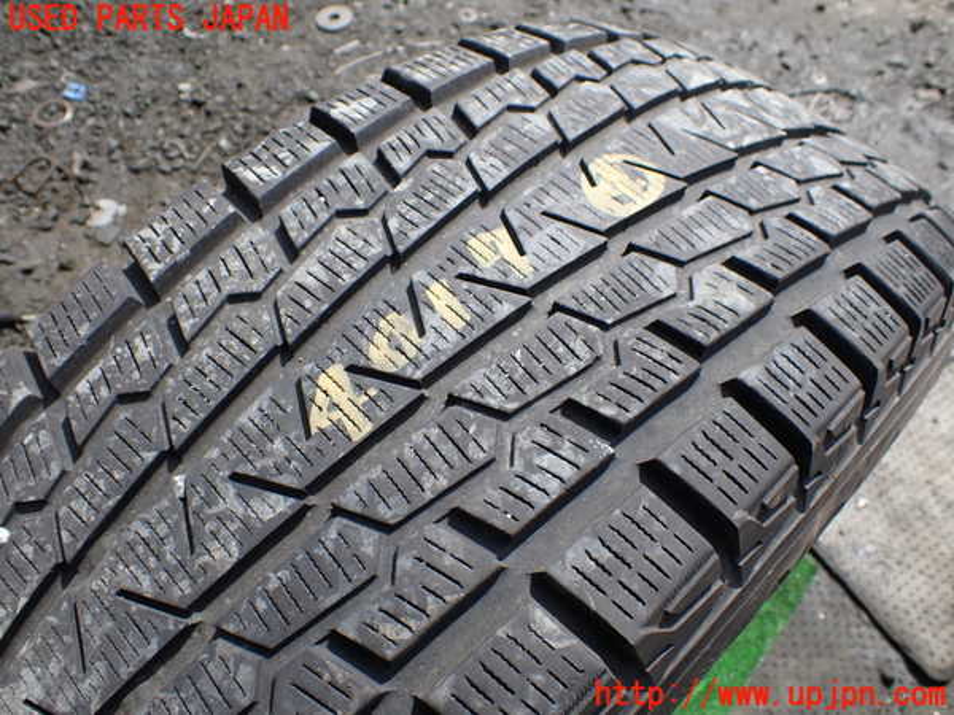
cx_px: 477
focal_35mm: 30
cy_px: 358
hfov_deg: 60.0
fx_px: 827
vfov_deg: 46.8
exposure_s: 1/500
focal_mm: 5.4
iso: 100
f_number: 3.2
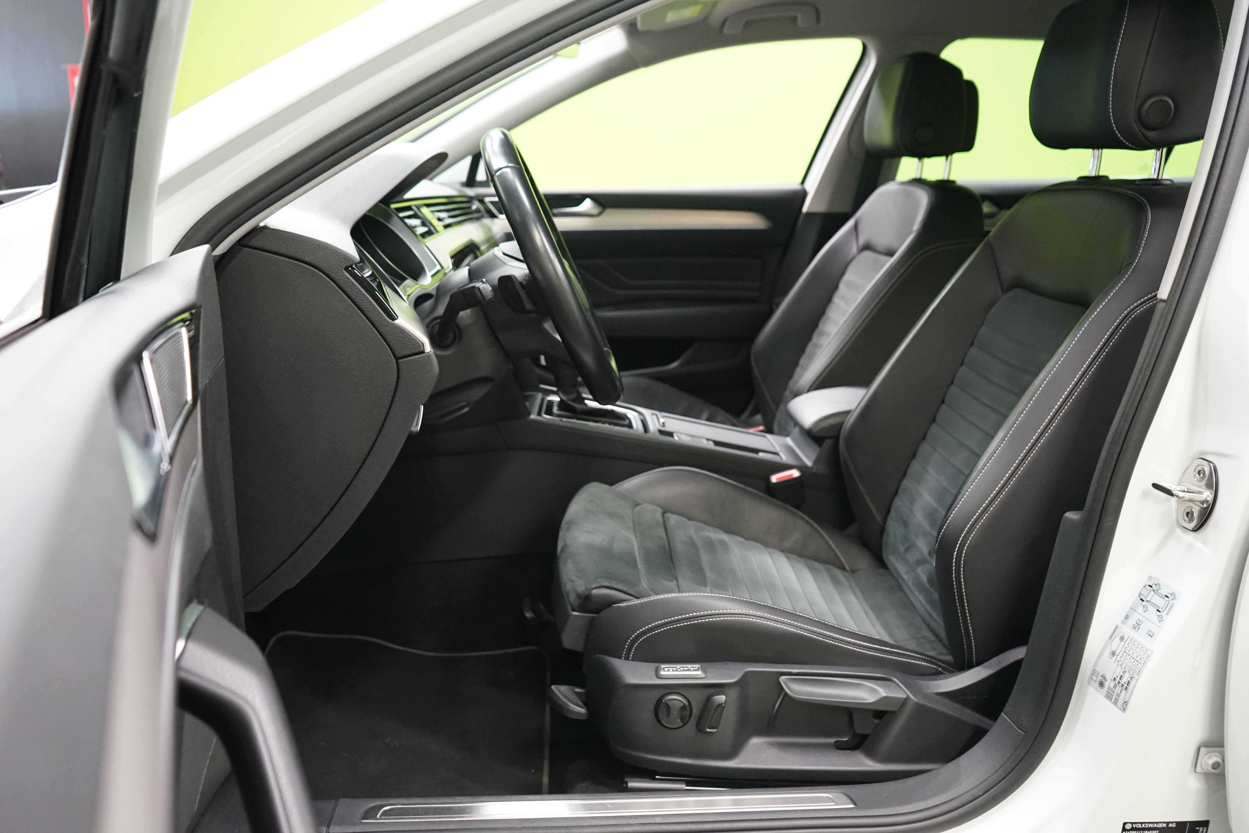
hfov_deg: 65.5
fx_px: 971
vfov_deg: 46.4
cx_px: 624
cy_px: 416
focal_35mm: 28
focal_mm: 28
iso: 3200
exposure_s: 1/50
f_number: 5
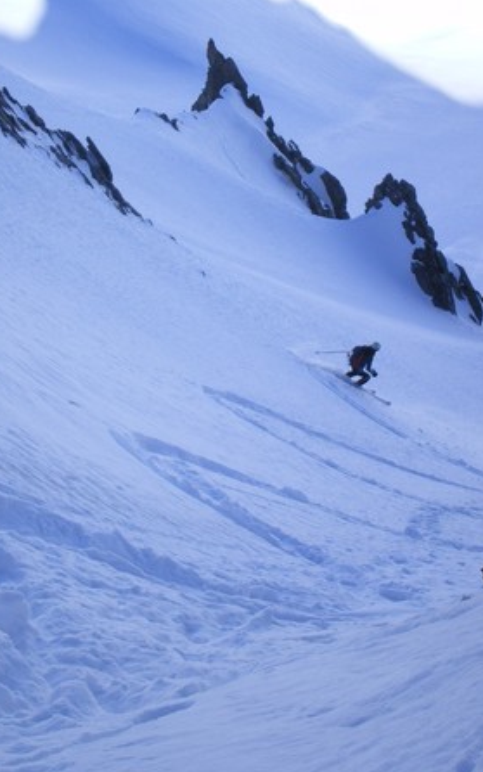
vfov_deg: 21.4
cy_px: 386
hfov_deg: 13.5
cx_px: 192
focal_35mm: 97
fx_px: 2042
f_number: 6.2
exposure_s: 1/200
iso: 64
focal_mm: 11.3
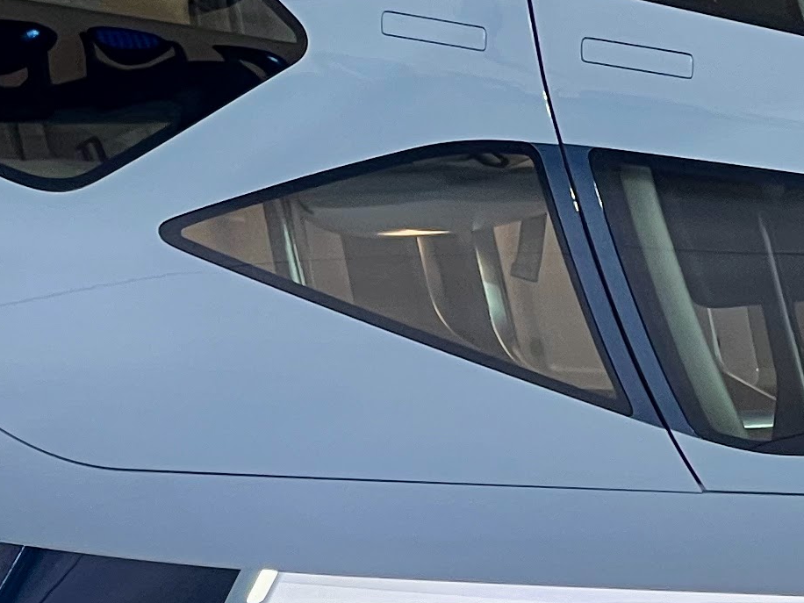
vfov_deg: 4.4
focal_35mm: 339
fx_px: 7874
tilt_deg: +2.3
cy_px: -239
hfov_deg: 5.8
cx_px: 651
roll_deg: +1.5
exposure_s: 1/100
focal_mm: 9
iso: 64
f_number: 2.8
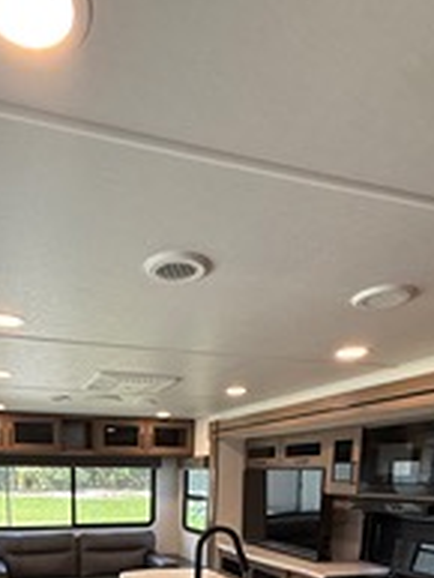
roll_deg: -1.2
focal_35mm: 29
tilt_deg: -10.2
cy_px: 575
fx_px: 484
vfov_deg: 50.2
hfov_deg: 47.3
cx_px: 138
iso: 250
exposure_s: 1/128
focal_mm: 2.22
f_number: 2.2
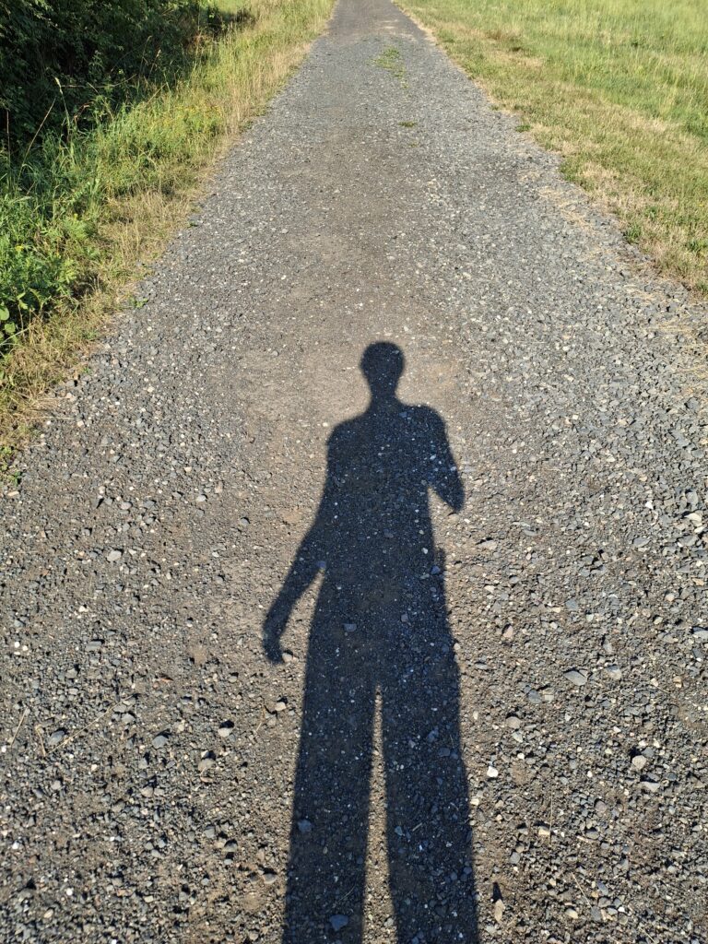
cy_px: 472
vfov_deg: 69.4
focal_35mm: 25
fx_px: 682
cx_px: 354
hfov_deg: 54.9
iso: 32
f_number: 1.8
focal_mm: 4.69
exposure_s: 1/747
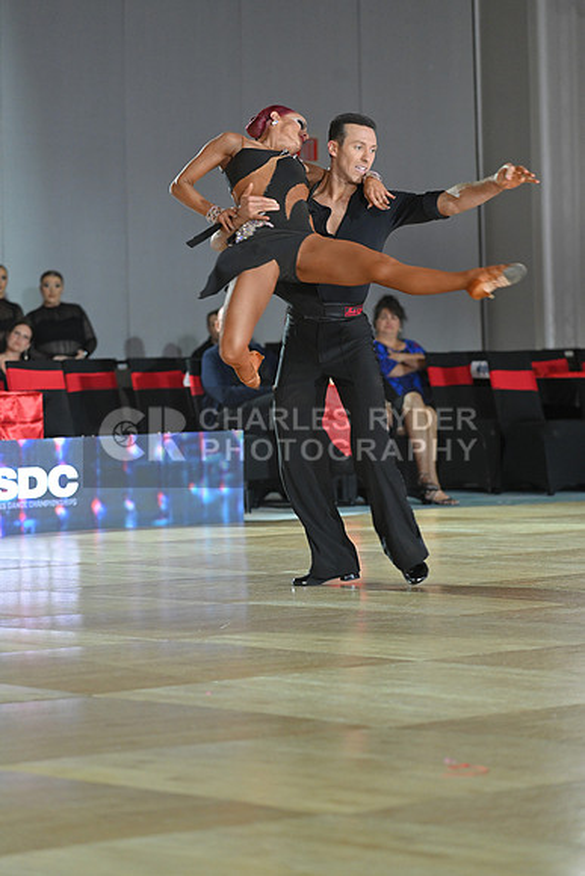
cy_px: 438
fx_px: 3288
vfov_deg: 15.2
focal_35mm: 135
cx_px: 292
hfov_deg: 10.2
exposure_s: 1/250
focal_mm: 135
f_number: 4
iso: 2000
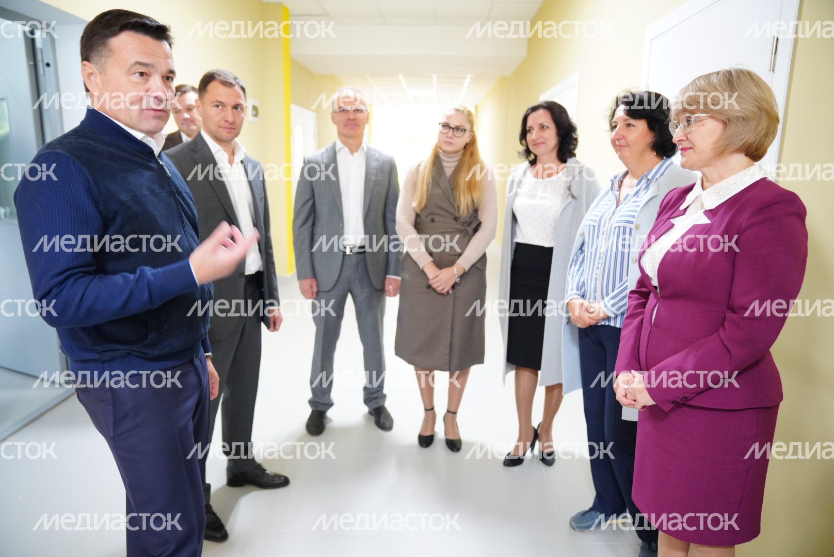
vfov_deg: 53.2
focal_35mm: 24
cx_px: 417
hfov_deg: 73.7
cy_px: 278
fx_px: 556
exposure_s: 1/50
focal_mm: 24
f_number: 2.8
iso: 1250
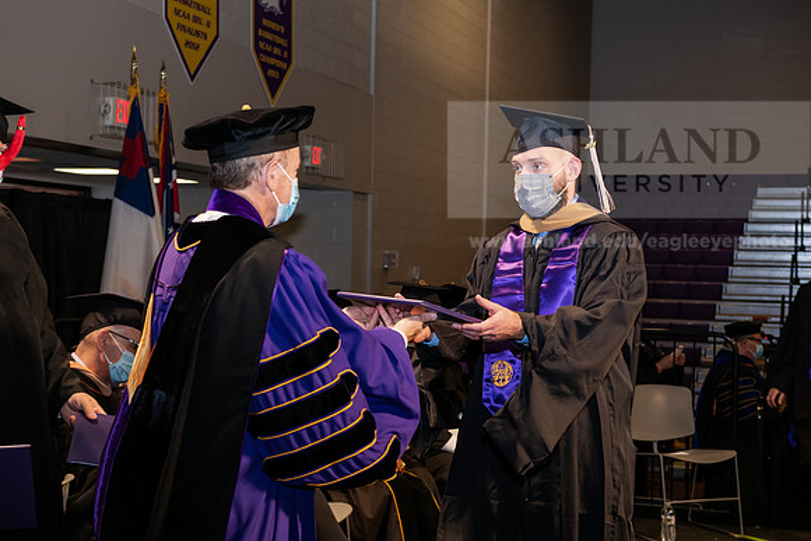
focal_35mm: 60
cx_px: 406
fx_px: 1352
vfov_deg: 22.6
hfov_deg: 33.4
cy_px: 270
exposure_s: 1/200
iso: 1600
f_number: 6.3
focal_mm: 60
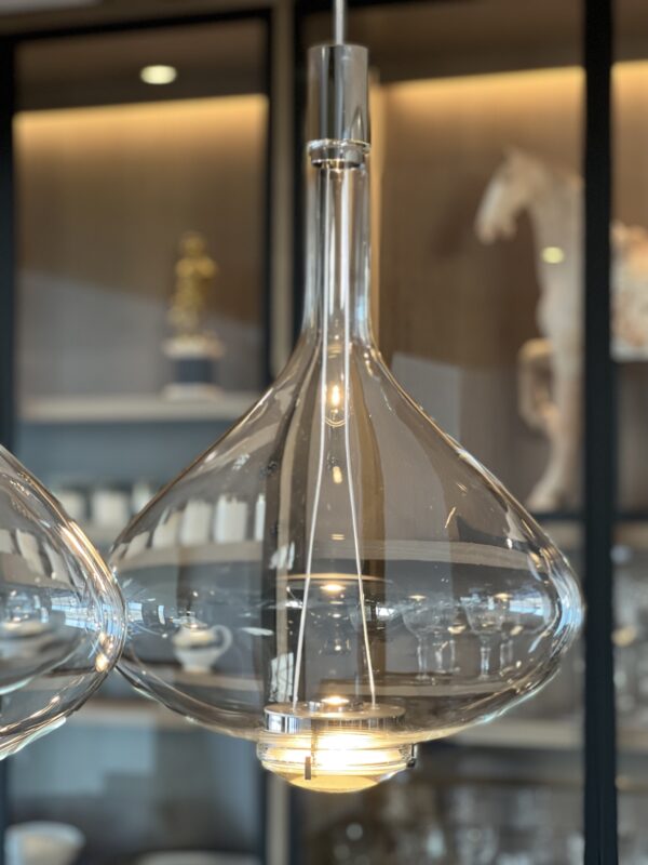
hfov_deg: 19.1
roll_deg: -0.6
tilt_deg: +1.9
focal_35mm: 77
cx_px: 324
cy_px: 432
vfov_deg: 25.3
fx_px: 1922
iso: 160
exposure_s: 1/40
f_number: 2.8
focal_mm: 9
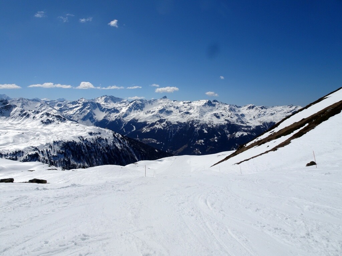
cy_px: 128
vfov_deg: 56.8
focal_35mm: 24
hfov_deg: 71.6
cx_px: 171
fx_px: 237
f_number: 4.5
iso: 80
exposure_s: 1/2000
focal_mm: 4.1
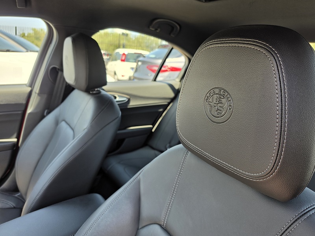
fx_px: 209
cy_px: 118
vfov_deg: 58.9
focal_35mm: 23
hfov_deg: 73.9
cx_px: 158
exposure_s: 1/180
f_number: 1.4
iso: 20
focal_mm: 6.5
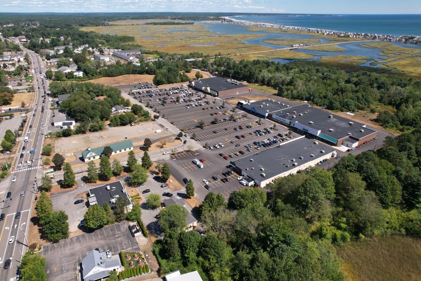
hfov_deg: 76.0
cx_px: 201
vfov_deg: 55.1
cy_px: 135
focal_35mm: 23
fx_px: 269
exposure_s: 1/100
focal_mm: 8.38
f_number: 2.8
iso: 100
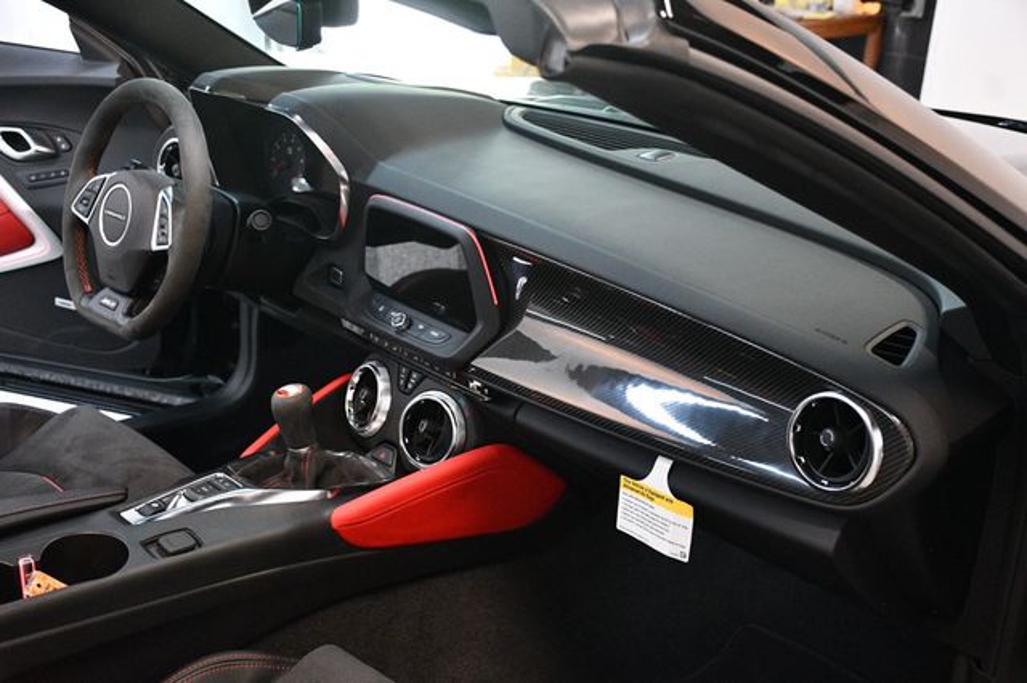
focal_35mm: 45
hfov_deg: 43.6
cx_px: 514
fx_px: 1283
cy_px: 342
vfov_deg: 29.8
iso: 3200
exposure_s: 1/100
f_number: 4
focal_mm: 30
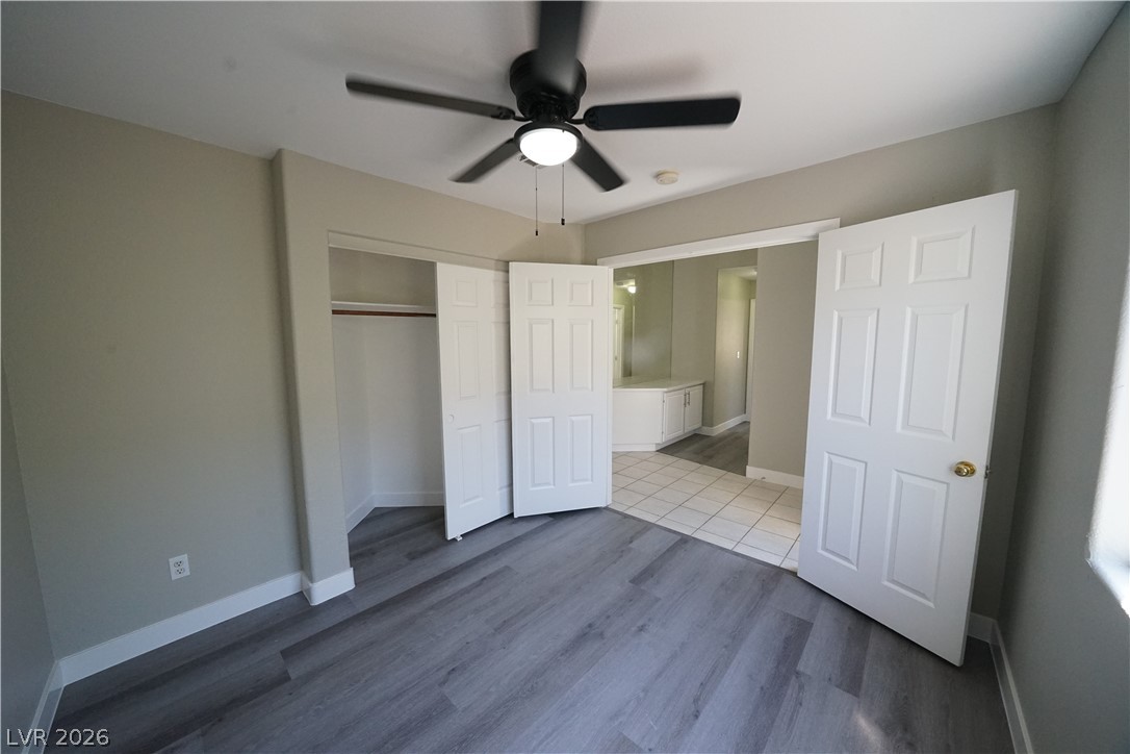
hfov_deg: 112.6
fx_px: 377
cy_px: 377
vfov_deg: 90.0
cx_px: 565
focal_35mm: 12
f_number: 9
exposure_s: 1/125
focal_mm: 12
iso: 3200
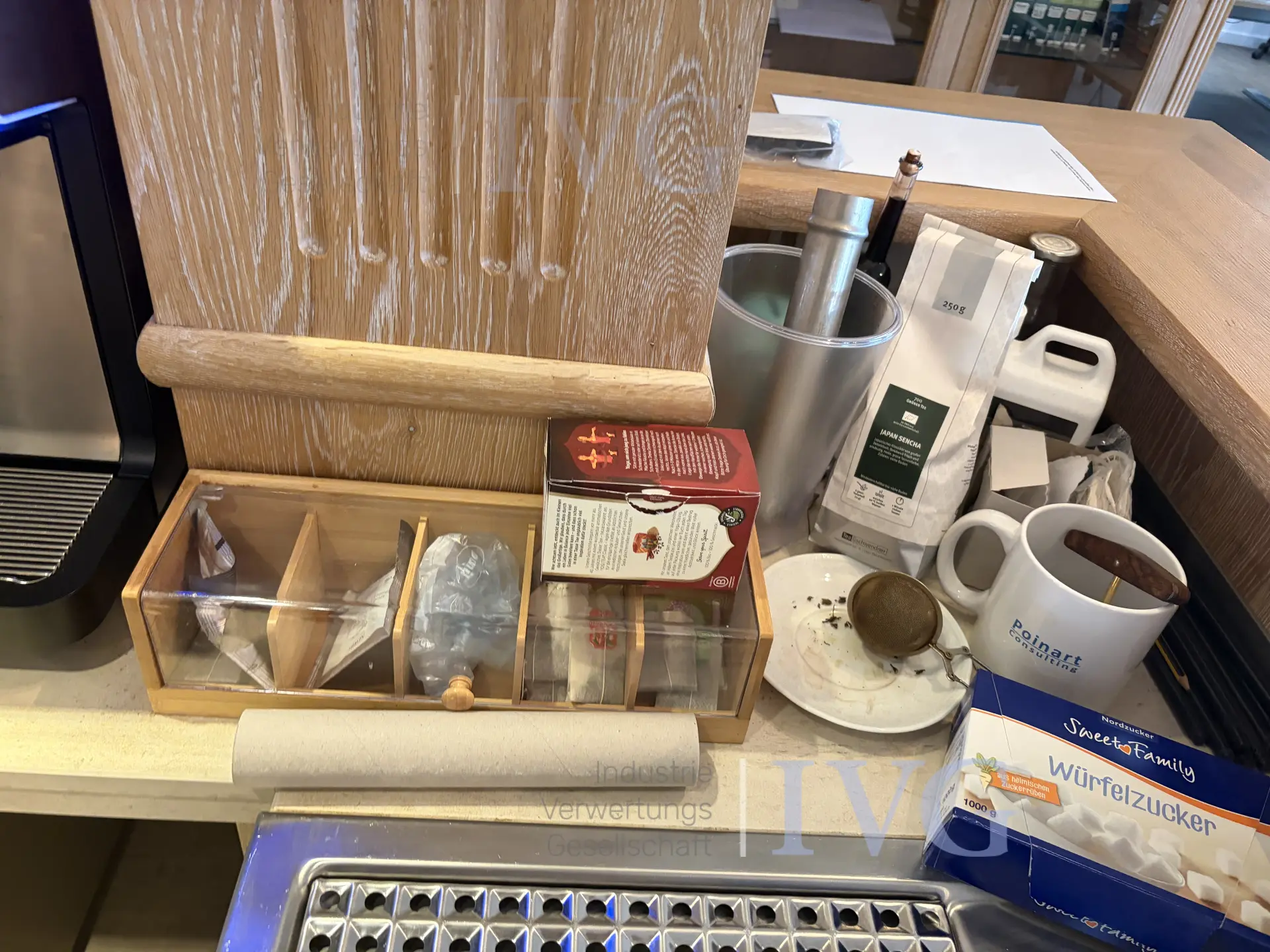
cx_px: 635
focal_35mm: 26
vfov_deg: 53.1
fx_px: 954
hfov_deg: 67.3
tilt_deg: -37.2
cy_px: 476
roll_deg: -7.4
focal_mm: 5.96
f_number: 1.6
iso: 320
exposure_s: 1/60
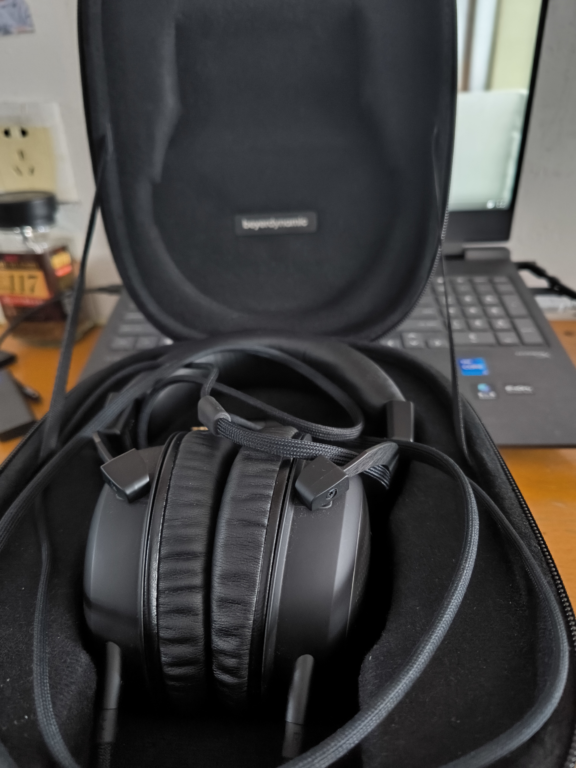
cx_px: 288
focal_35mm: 23
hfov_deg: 58.9
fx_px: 510
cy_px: 384
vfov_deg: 73.9
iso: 2000
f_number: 1.7
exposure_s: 1/20
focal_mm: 5.35
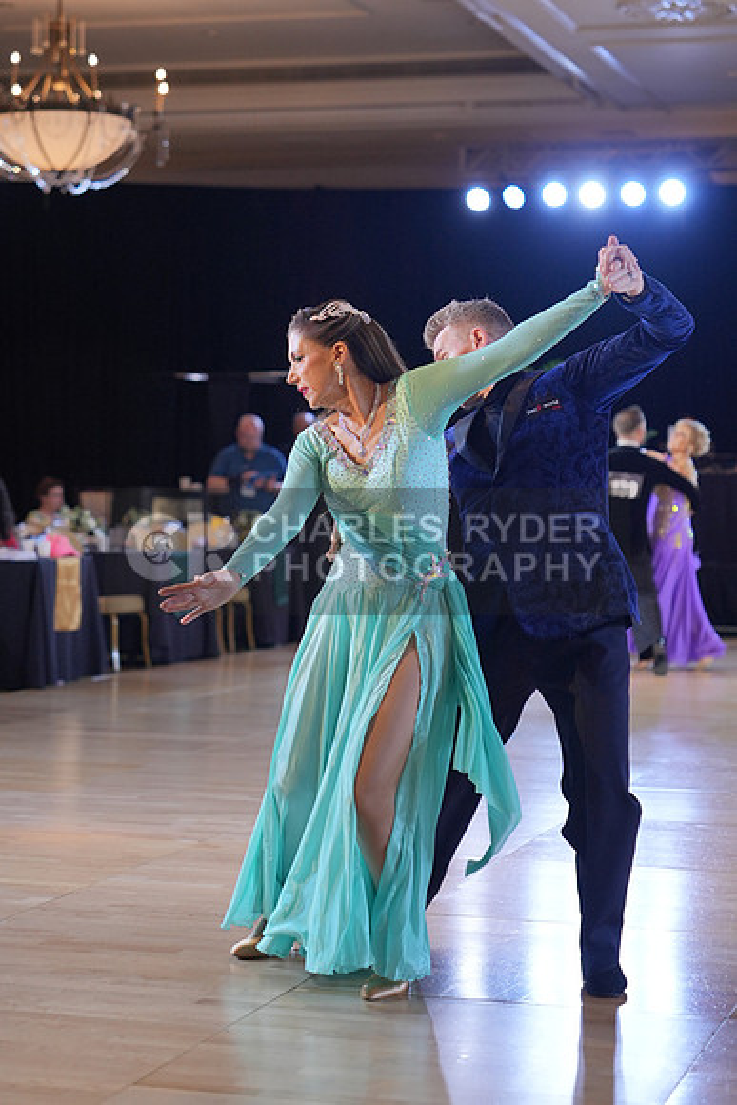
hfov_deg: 18.2
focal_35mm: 75
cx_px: 368
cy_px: 552
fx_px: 2302
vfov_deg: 27.0
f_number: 2
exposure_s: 1/500
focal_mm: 50
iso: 800
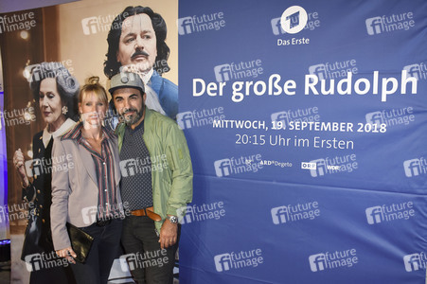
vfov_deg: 39.9
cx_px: 214
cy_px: 142
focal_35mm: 33
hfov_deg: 57.3
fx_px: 391
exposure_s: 1/160
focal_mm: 22
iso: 640
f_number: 6.3
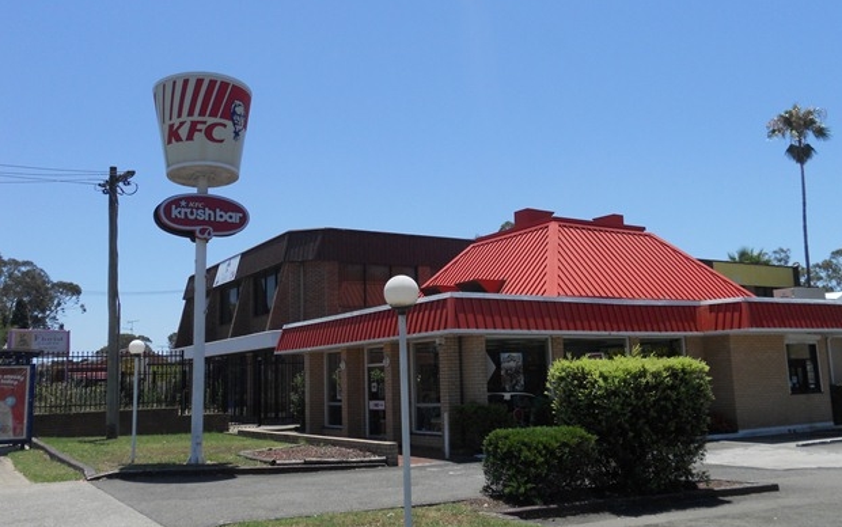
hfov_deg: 55.3
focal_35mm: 35
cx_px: 433
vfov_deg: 36.3
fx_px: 803
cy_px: 249
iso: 80
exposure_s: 1/1250
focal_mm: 5.8
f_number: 3.5
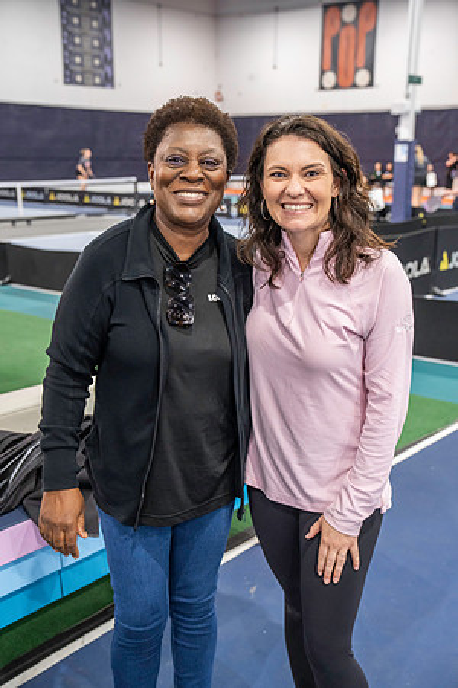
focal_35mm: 43
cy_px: 344
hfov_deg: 31.2
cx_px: 229
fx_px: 821
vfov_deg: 45.4
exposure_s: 1/160
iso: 4000
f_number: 4
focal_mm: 43
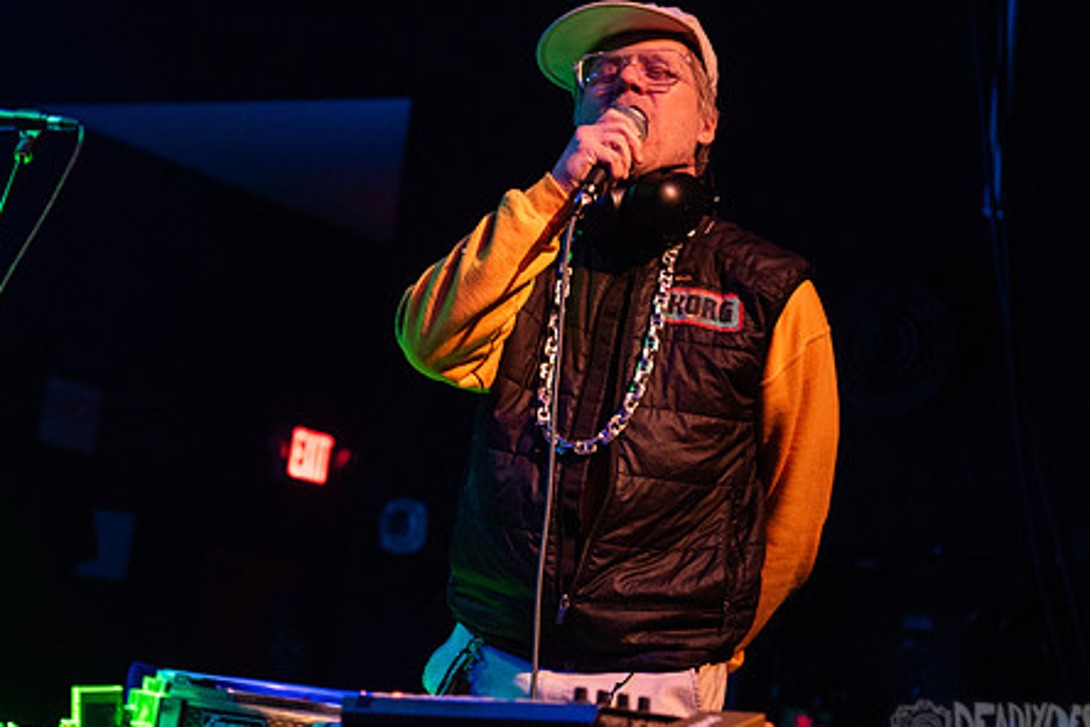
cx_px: 466
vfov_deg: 15.0
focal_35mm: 91
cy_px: 217
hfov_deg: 22.4
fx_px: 2755
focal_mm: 58
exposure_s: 1/200
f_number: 3.2
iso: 2500
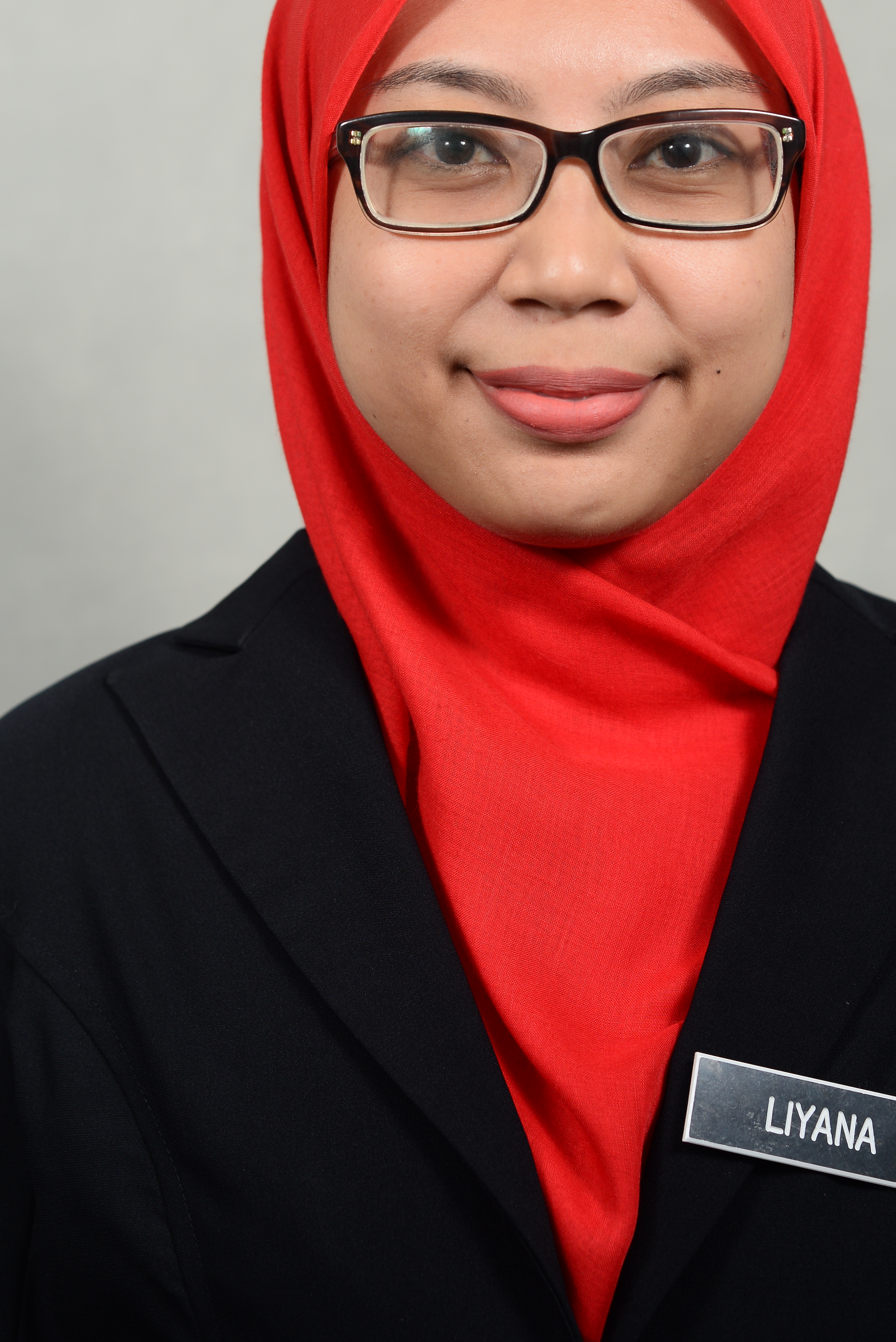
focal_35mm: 73
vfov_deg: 27.5
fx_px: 2723
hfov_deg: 18.7
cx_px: 552
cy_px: 421
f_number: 5
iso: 320
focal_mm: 50
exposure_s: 1/100
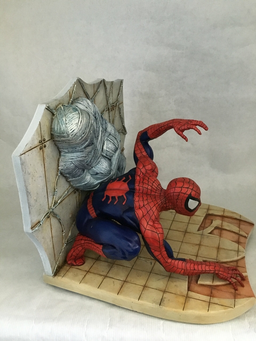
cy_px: 170
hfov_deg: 48.2
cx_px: 128
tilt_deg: -23.0
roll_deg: +0.7
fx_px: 286
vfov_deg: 61.7
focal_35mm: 29
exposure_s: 1/17
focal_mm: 4.15
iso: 320
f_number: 2.2
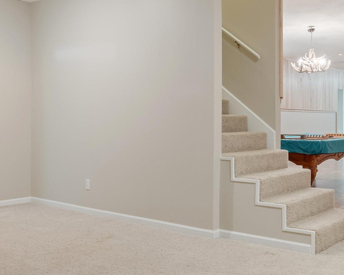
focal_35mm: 43
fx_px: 438
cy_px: 130
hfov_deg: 42.9
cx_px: 162
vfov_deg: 34.9
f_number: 5.6
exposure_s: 1/2.5
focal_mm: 16
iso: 1250
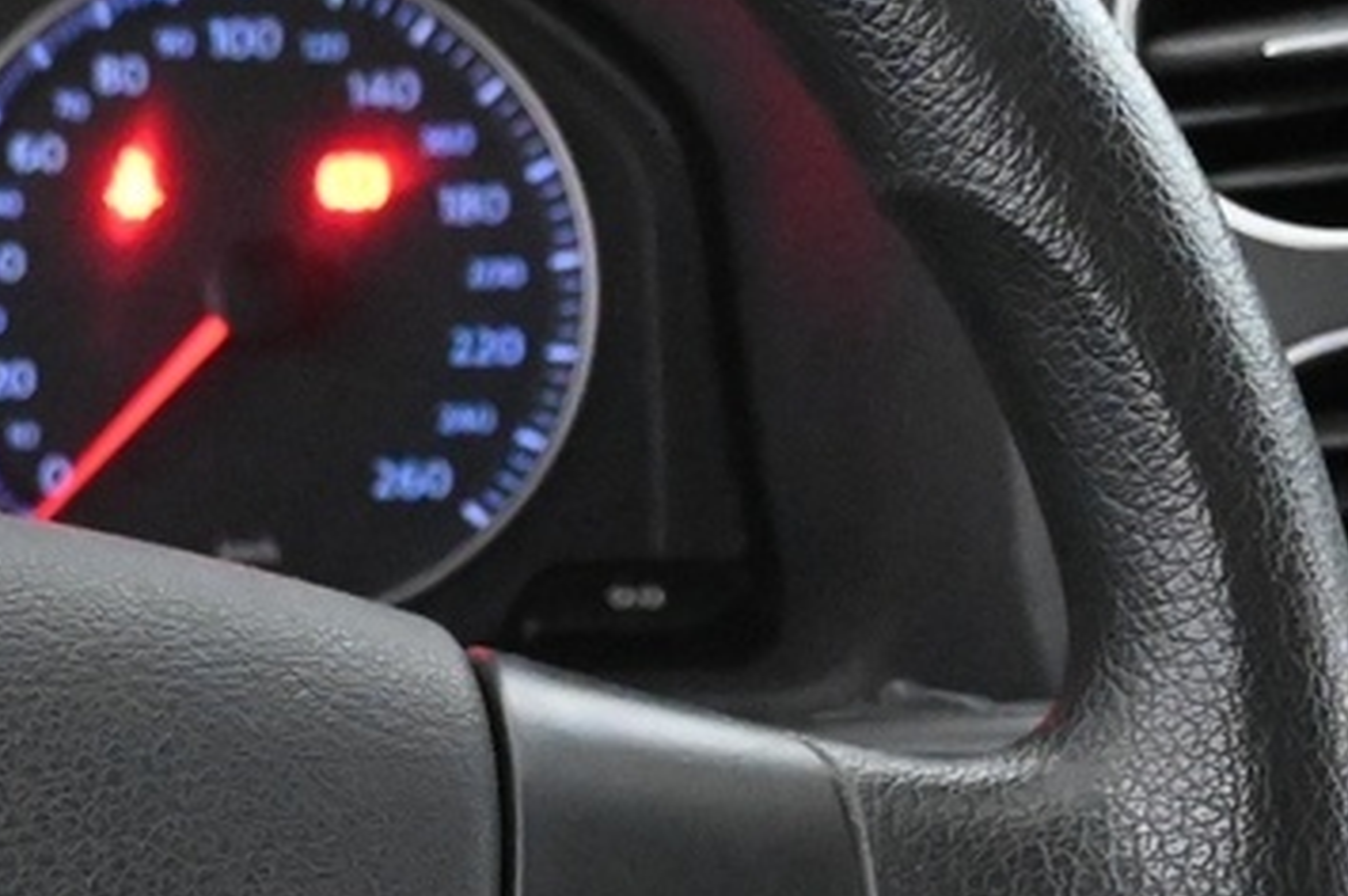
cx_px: -372
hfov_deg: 14.4
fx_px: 5125
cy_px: 1052
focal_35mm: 137
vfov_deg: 9.9
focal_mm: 20
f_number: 3.8
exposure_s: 1/30
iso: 7200
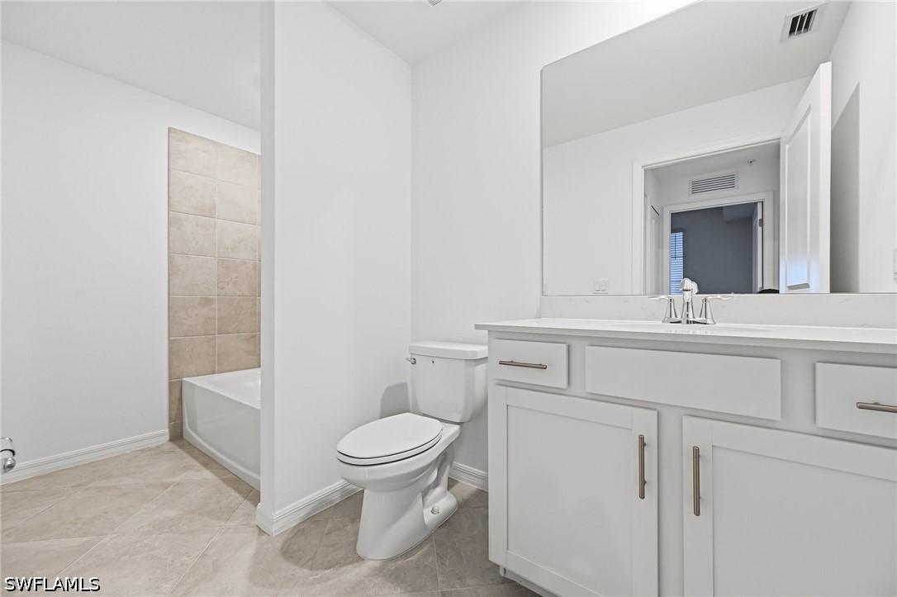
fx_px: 349
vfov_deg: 81.2
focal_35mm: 14
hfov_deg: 104.3
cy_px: 298
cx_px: 448
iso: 1250
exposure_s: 1/320
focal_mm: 14
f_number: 6.3
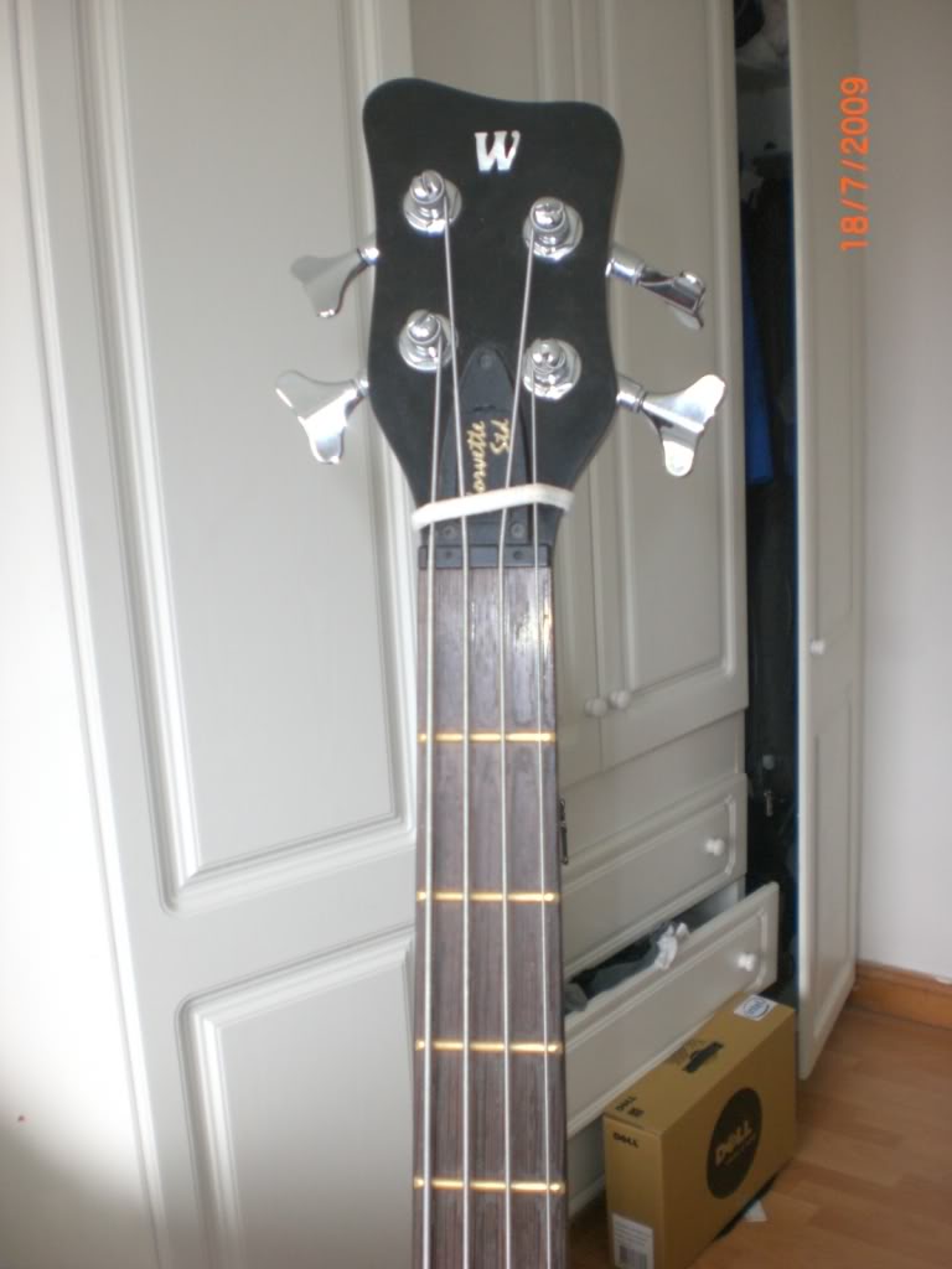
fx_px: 1393
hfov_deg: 37.7
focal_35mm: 38
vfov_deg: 49.0
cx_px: 476
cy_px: 634
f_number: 3.1
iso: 200
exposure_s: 1/80
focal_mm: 6.3
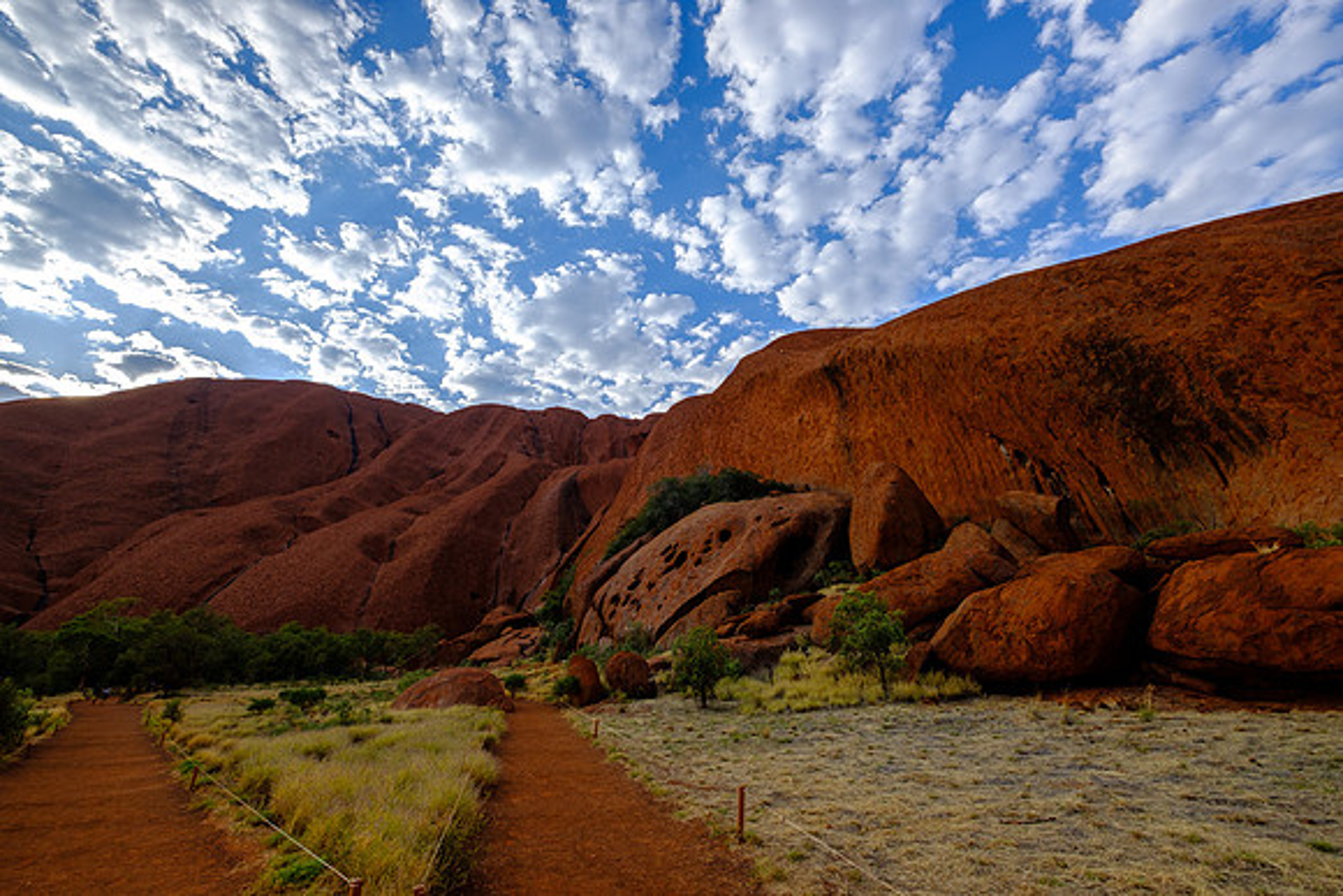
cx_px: 672
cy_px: 448
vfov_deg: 77.4
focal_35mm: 15
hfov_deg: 100.4
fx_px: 560
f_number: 5.6
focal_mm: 10
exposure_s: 1/550
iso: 200
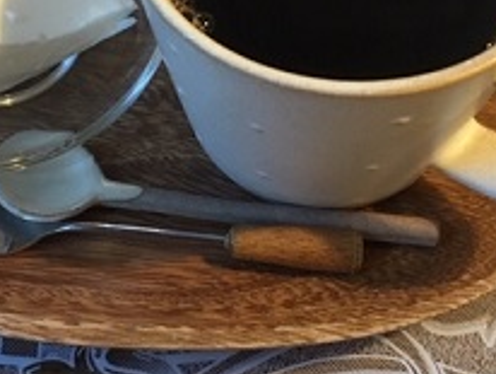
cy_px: 72
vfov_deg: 23.0
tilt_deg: -62.7
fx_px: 904
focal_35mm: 63
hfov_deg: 30.7
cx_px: 217
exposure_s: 1/24
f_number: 2.2
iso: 200
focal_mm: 4.15
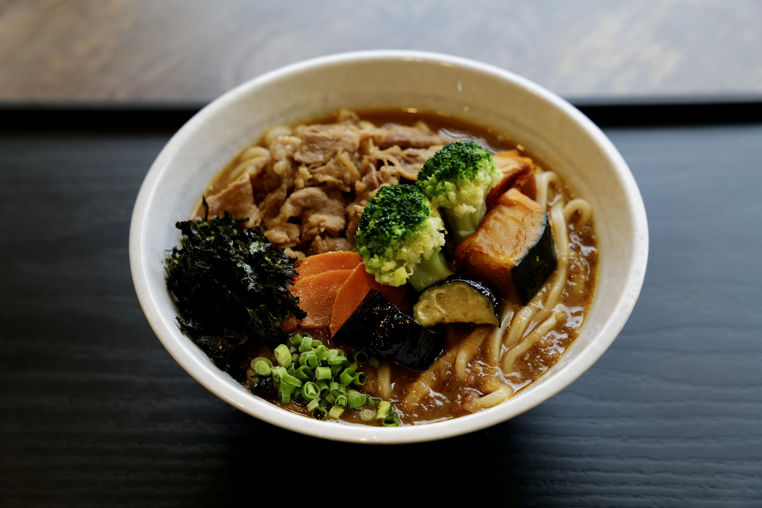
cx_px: 381
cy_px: 254
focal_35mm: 57
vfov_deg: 23.8
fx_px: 1206
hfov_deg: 35.1
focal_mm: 57
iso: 800
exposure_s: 1/160
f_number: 5
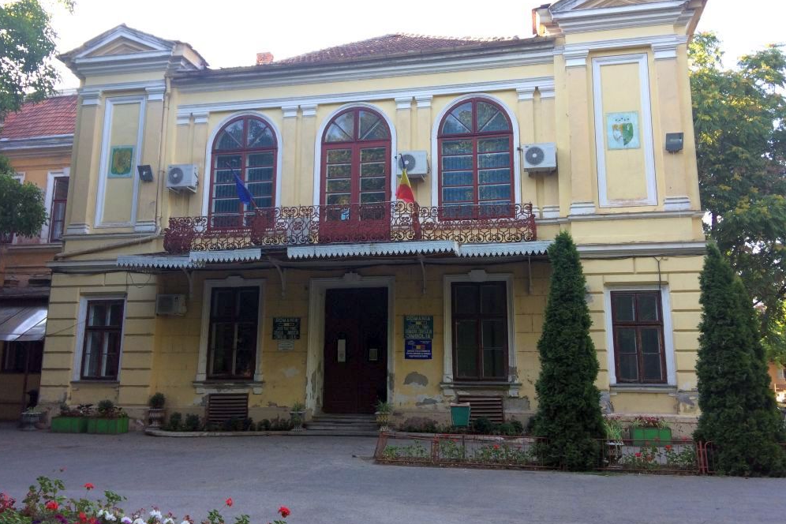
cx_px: 395
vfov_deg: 42.3
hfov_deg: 60.3
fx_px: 677
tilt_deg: +12.0
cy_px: 230
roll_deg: -0.2
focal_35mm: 31
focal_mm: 4.15
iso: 32
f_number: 2.2
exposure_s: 1/112
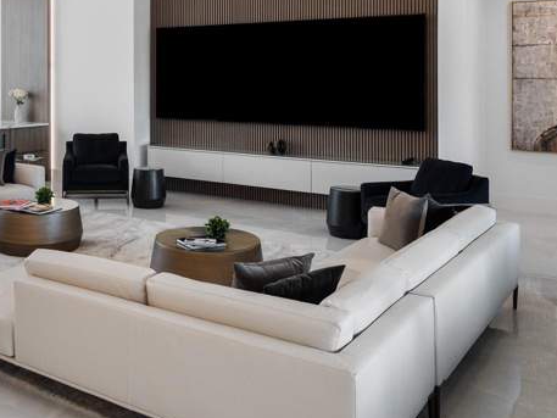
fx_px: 676
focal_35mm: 42
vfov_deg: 33.3
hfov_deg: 43.1
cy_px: 78
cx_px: 127
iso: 1600
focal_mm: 12
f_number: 4
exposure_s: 1/160
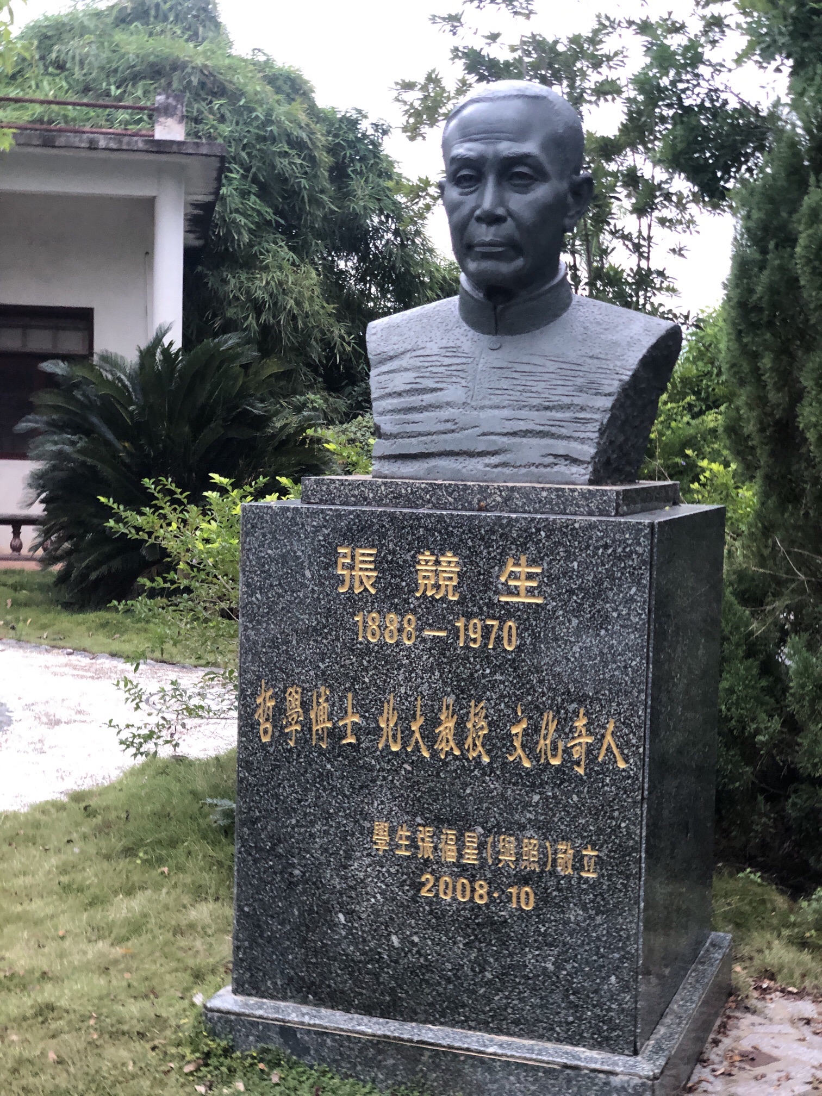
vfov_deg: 36.8
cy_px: 548
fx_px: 1646
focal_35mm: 52
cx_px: 411
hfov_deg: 28.0
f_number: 2.4
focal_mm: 6
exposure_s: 1/30
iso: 100
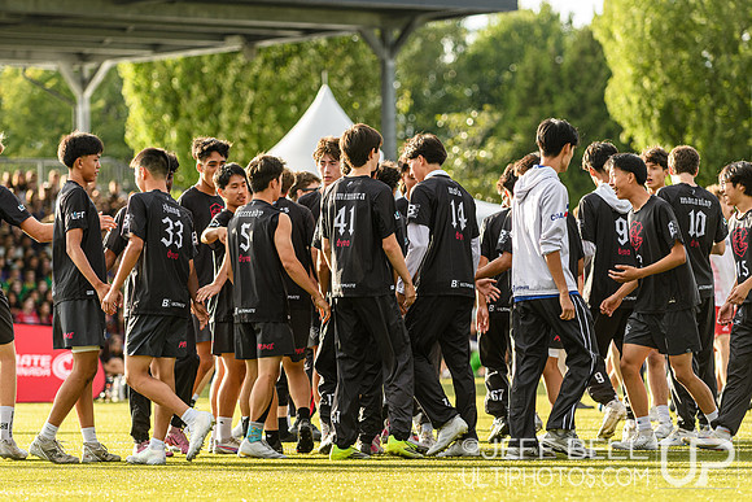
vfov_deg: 6.1
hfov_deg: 9.1
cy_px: 251
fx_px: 4701
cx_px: 376
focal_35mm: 225
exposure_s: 1/1250
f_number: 3.2
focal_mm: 150
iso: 450
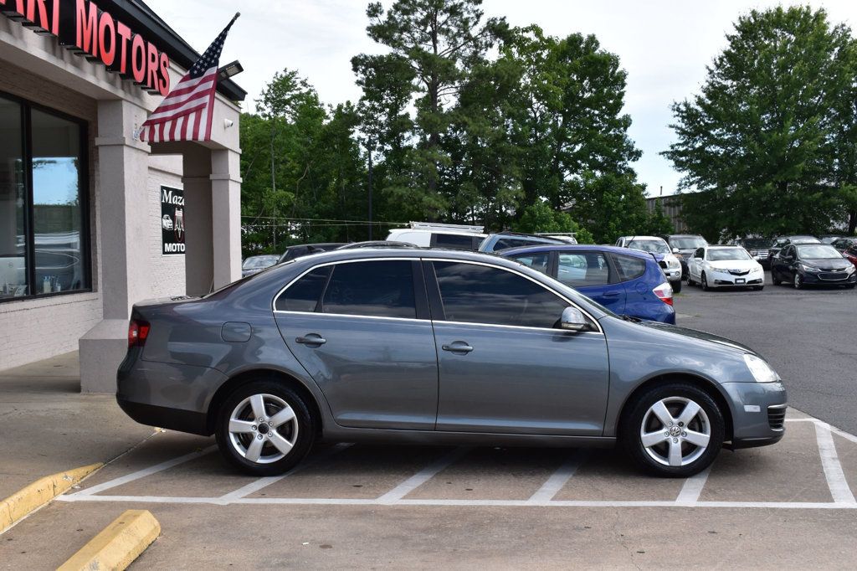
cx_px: 428
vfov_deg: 30.8
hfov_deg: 45.0
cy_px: 286
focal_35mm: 44
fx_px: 1035
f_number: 10
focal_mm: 29
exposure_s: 1/320
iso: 400
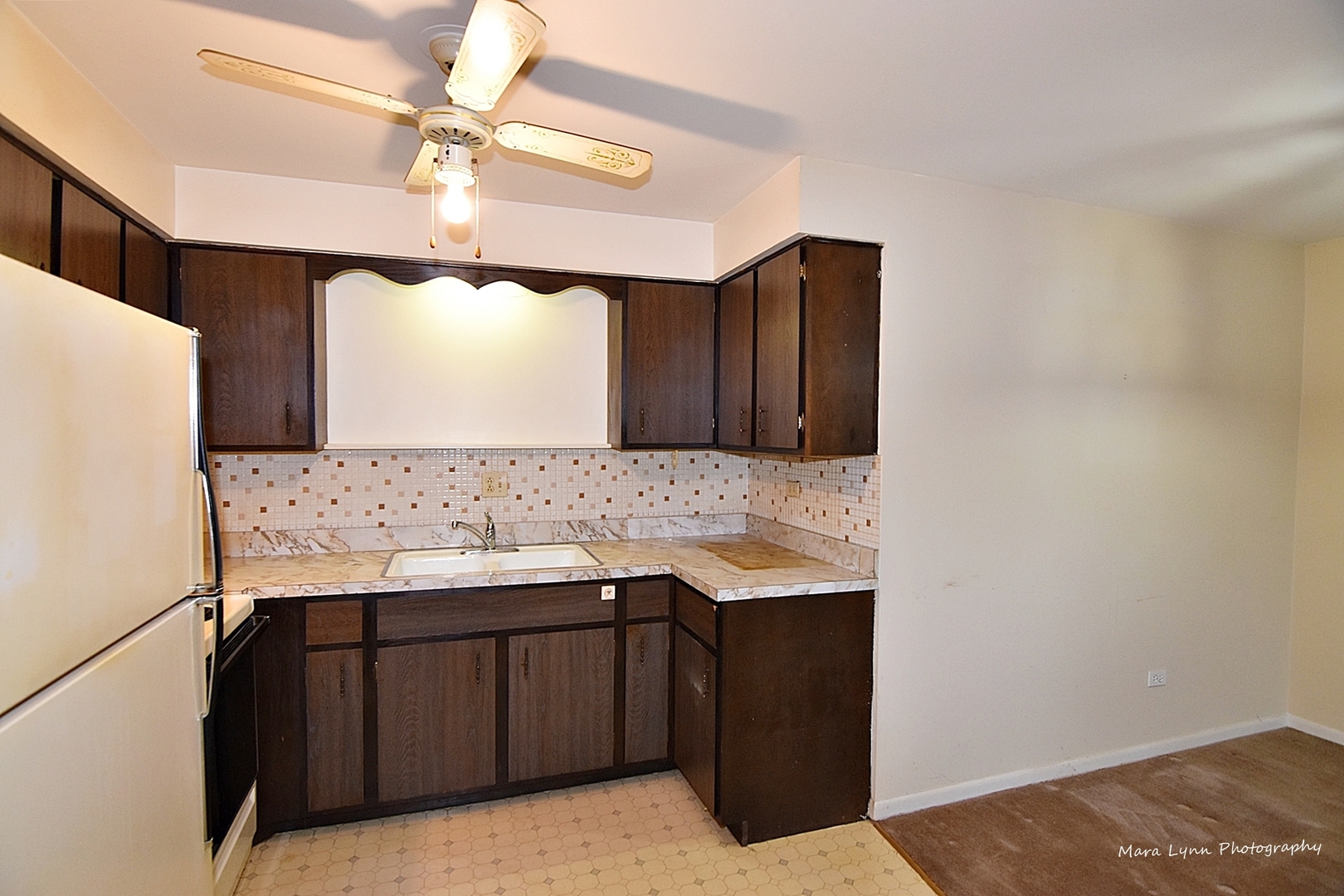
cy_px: 448
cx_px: 672
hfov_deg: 95.0
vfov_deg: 72.1
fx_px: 616
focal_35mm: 16
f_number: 5
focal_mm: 11
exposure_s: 1/100
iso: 800
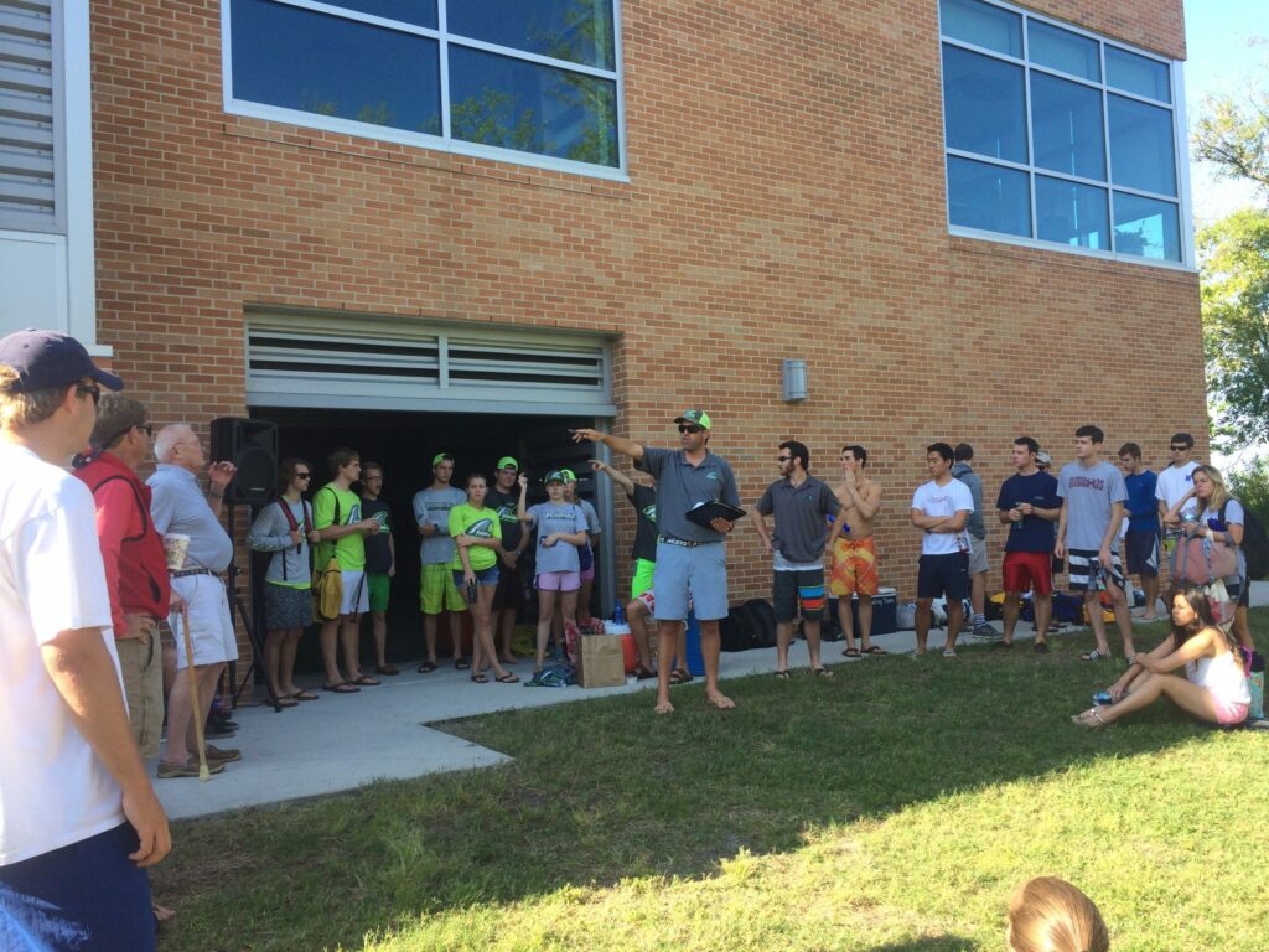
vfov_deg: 46.8
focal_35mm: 30
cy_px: 476
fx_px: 1100
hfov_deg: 60.0
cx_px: 634
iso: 32
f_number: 2.2
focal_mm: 4.12
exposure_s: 1/357
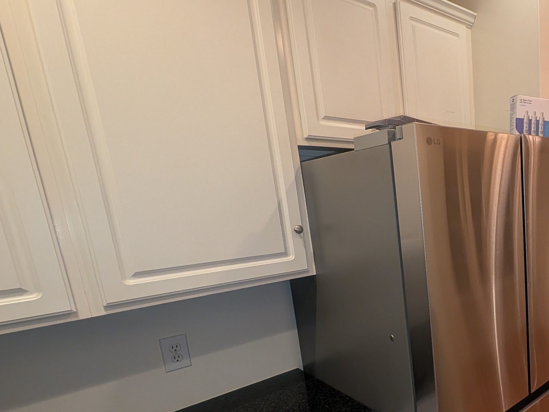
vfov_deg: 57.6
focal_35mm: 23
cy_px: 275
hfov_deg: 64.4
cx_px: 470
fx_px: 365
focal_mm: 2.23
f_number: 1.95
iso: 171
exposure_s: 1/60
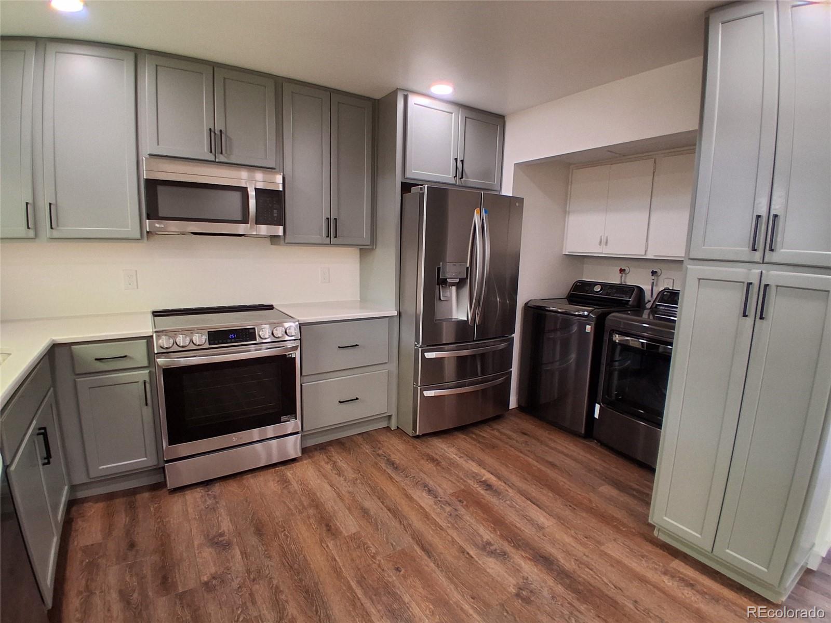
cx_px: 416
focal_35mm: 17
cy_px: 312
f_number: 2.2
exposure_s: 1/40
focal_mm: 1.4
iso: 125
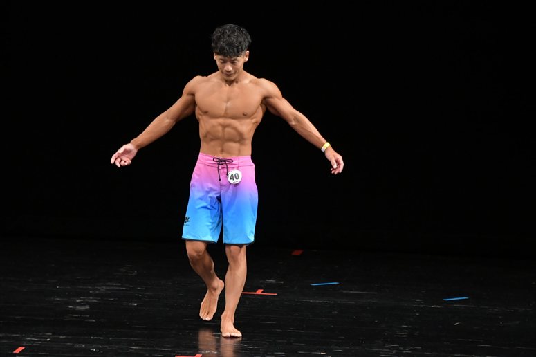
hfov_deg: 6.5
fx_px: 4688
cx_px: 268
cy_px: 178
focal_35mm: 315
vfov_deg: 4.4
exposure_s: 1/400
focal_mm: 210
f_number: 5.6
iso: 3200
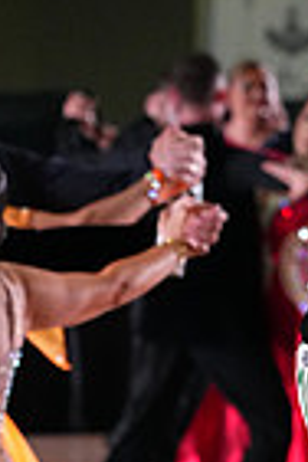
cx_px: 467
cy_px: 757
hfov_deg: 2.6
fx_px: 6814
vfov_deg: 3.9
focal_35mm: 531
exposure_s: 1/400
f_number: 5
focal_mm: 129
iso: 6400
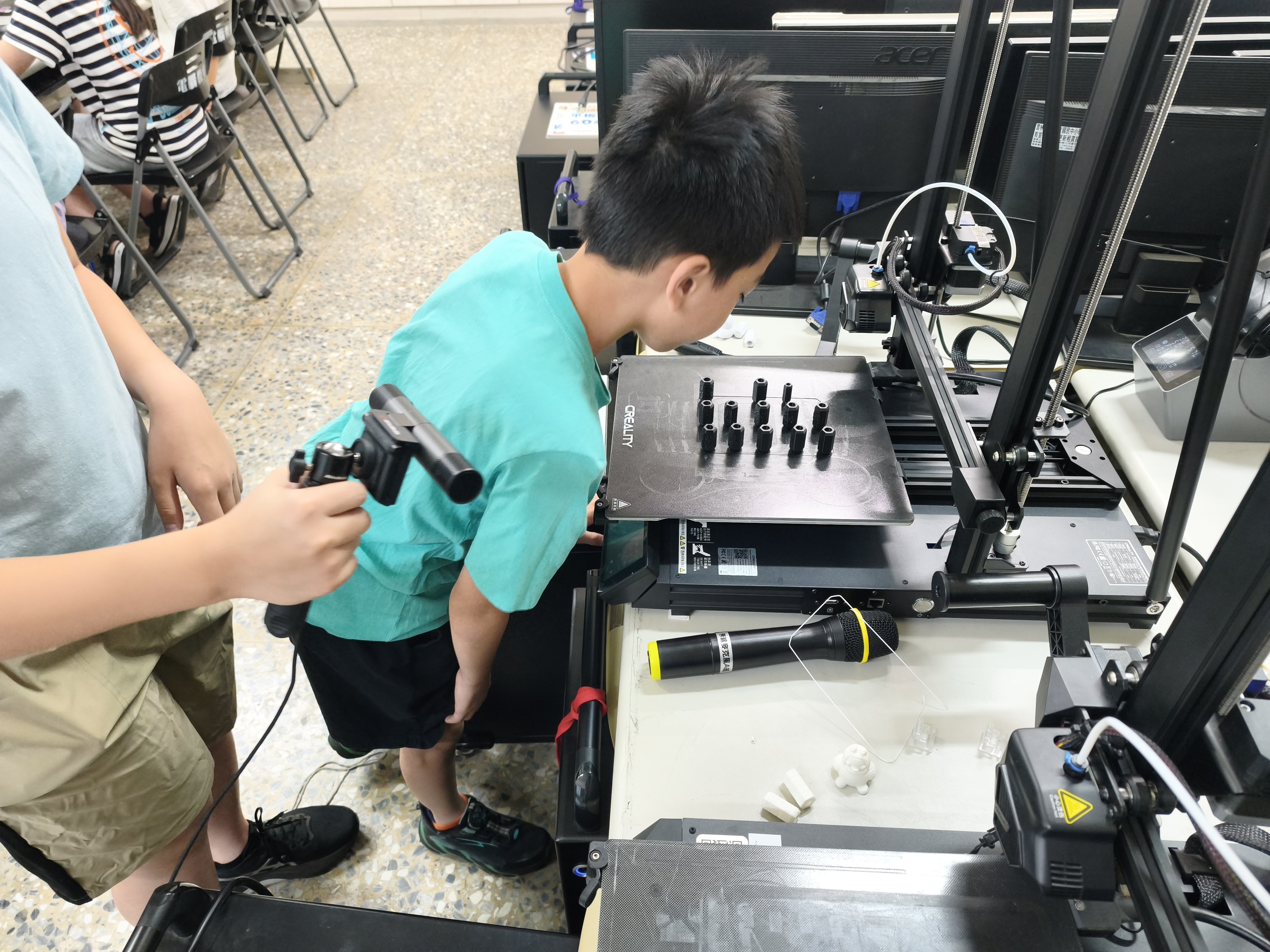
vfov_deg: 58.9
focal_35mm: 23
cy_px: 476
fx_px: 844
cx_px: 635
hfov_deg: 73.9
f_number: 1.62
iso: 400
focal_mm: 6.45
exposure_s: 1/60
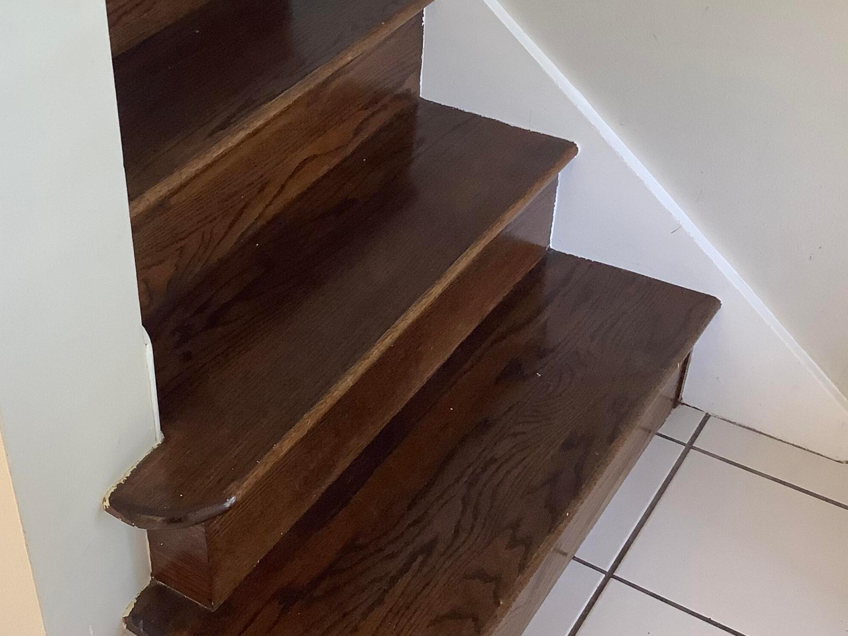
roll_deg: +3.3
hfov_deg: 39.3
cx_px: 209
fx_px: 1151
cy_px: 339
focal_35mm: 47
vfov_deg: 30.9
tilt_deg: -39.5
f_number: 2.4
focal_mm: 3.3
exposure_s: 1/60
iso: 160
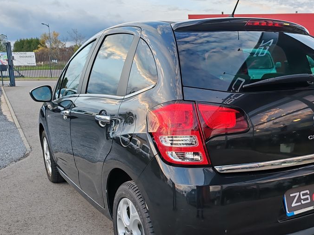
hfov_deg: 46.3
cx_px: 199
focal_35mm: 40
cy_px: 157
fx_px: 363
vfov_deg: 35.6
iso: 250
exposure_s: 1/100
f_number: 1.9
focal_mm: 6.12
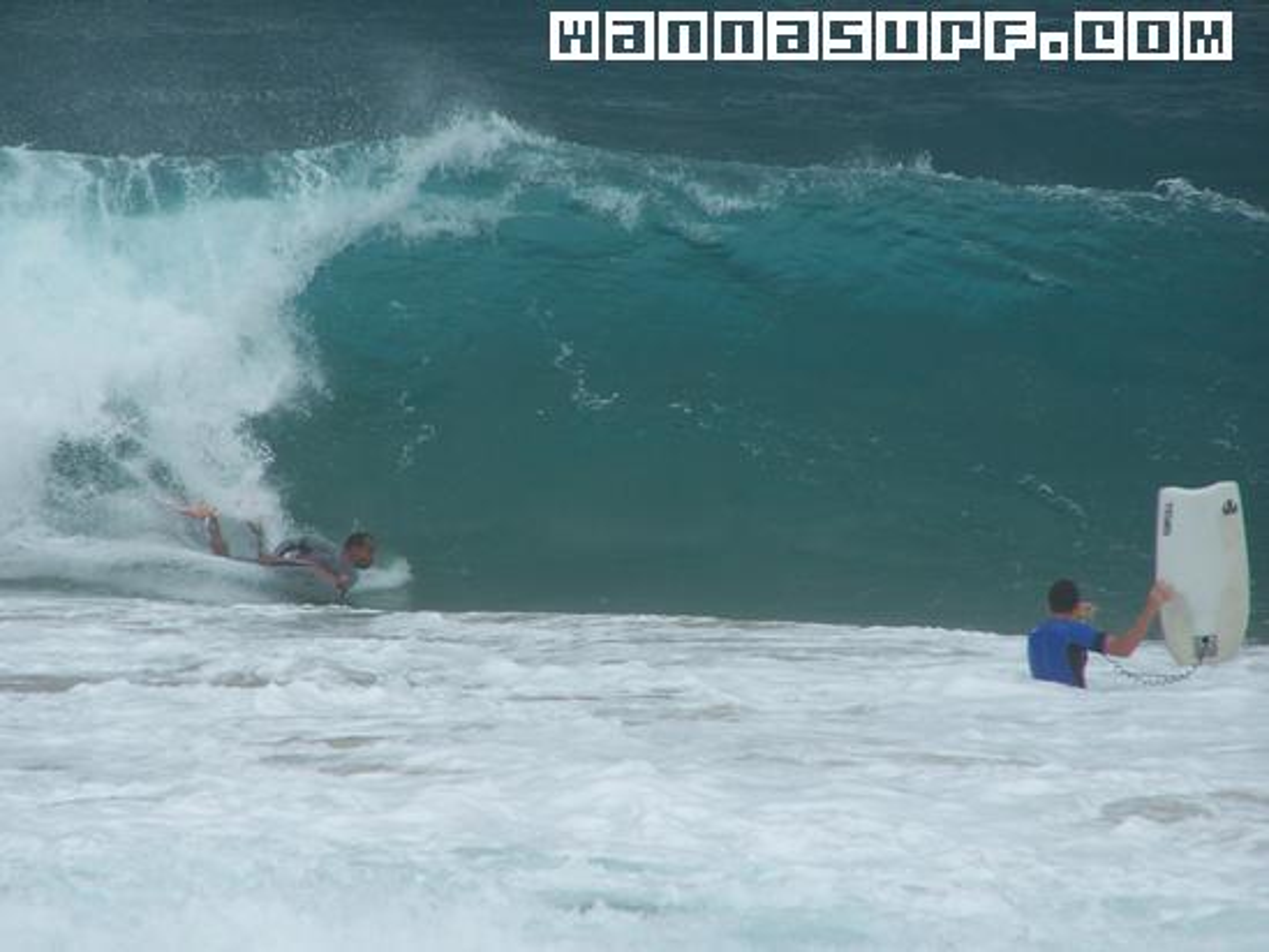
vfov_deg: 3.9
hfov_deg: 5.2
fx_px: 13934
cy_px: 476
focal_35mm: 380
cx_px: 634
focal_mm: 63
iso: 80
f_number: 5
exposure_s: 1/500
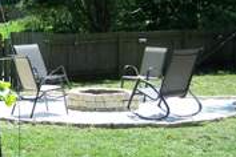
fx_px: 701
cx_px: -53
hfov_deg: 18.1
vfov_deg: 12.8
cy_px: 80
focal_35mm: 107
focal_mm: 6.3
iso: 80
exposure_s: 1/750
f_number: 2.8
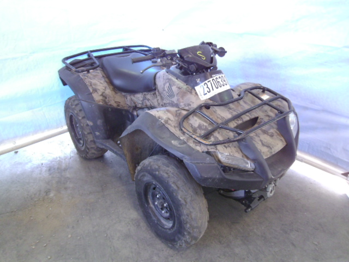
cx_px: 174
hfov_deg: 67.3
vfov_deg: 53.1
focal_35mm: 26
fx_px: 262
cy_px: 131
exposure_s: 1/30
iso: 125
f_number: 3.3
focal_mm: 4.5
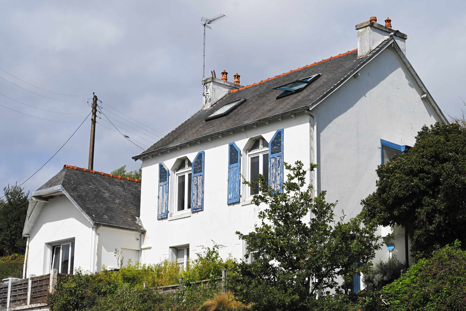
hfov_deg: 28.8
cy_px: 156
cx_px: 233
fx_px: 906
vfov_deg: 19.5
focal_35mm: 70
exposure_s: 1/400
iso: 200
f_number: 13
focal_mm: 70
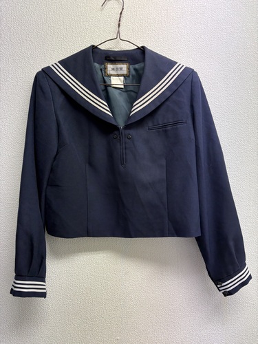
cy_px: 172
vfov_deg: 67.3
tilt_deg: -2.0
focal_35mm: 26
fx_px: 258
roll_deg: +2.5
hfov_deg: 53.1
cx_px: 129
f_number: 1.6
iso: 80
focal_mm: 5.96
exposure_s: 1/50
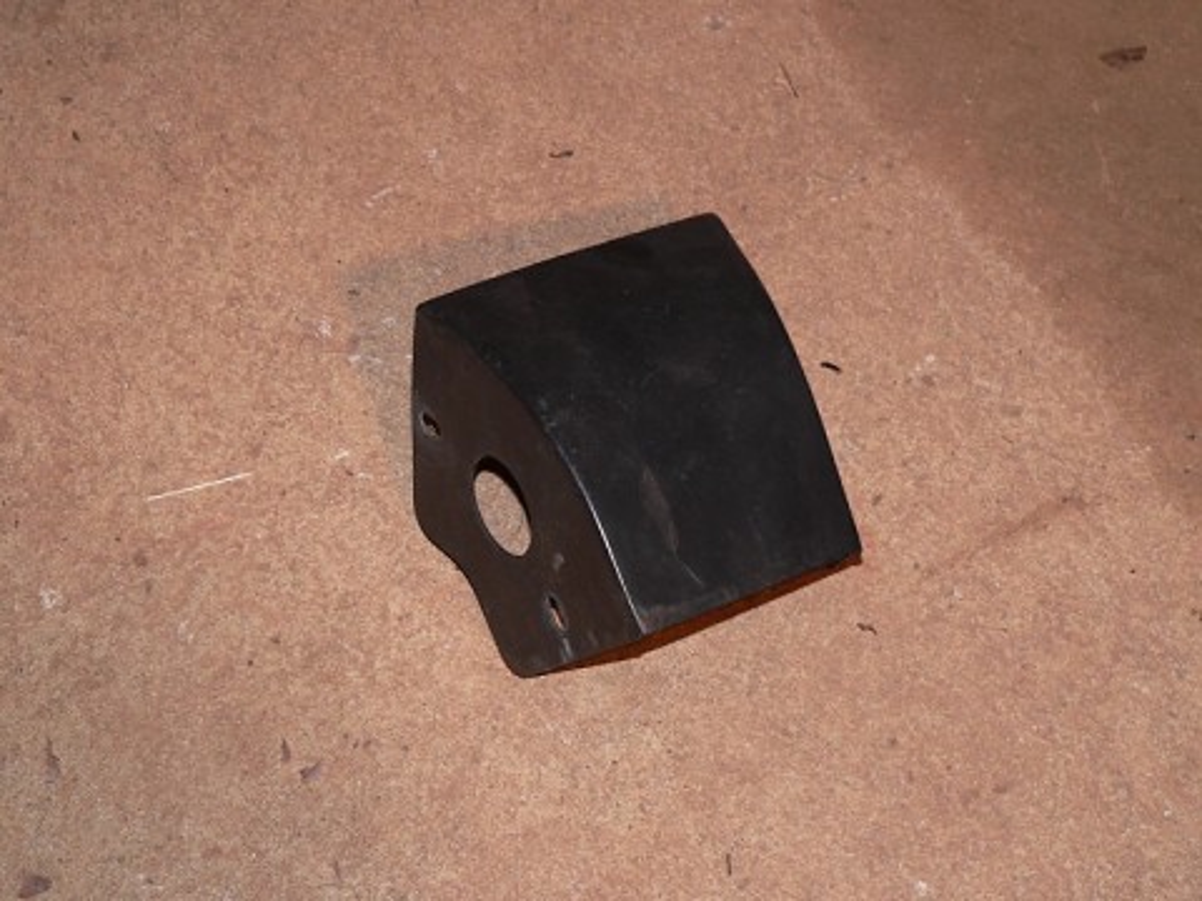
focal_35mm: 90
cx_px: 601
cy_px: 450
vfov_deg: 16.4
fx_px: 3125
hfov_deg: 21.8
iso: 100
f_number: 2.8
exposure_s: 1/60
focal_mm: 14.9
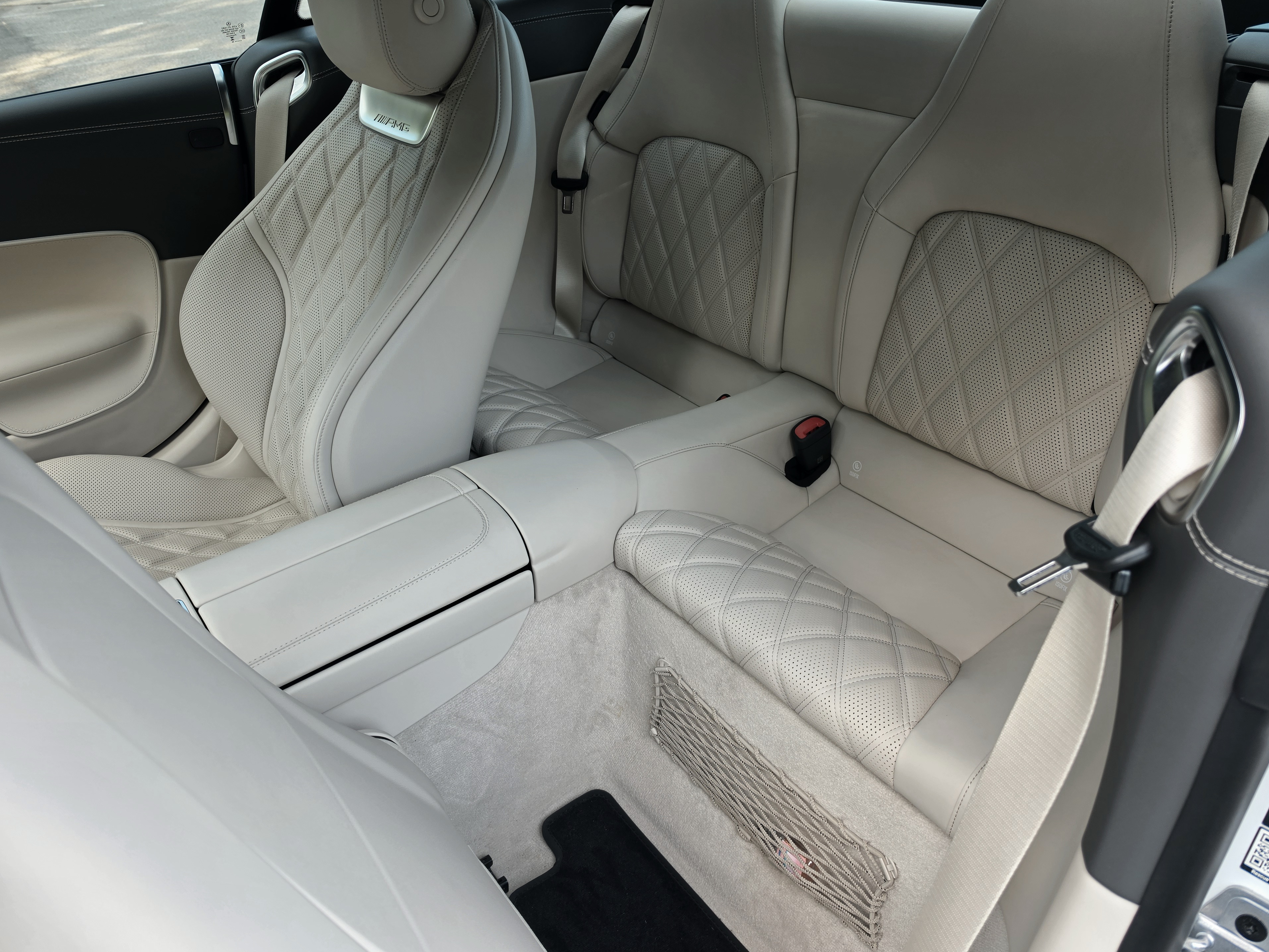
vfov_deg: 56.8
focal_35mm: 24
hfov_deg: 71.6
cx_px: 657
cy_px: 474
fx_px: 880
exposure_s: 1/182
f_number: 1.4
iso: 50
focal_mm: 6.5
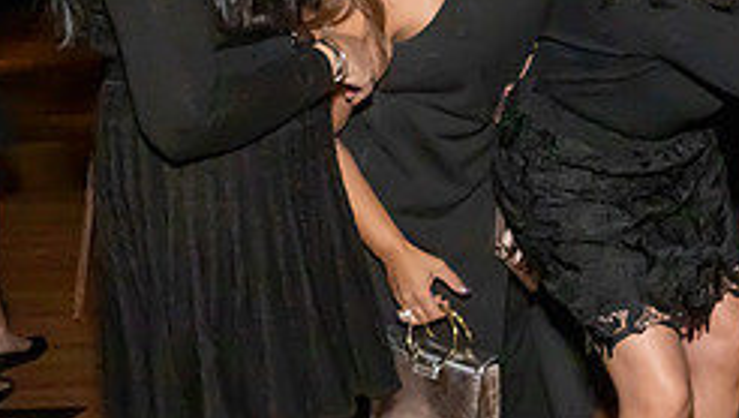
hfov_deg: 23.4
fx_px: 1530
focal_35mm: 78
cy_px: 101
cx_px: 1010
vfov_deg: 15.5
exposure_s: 1/400
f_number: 8
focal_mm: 17
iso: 800
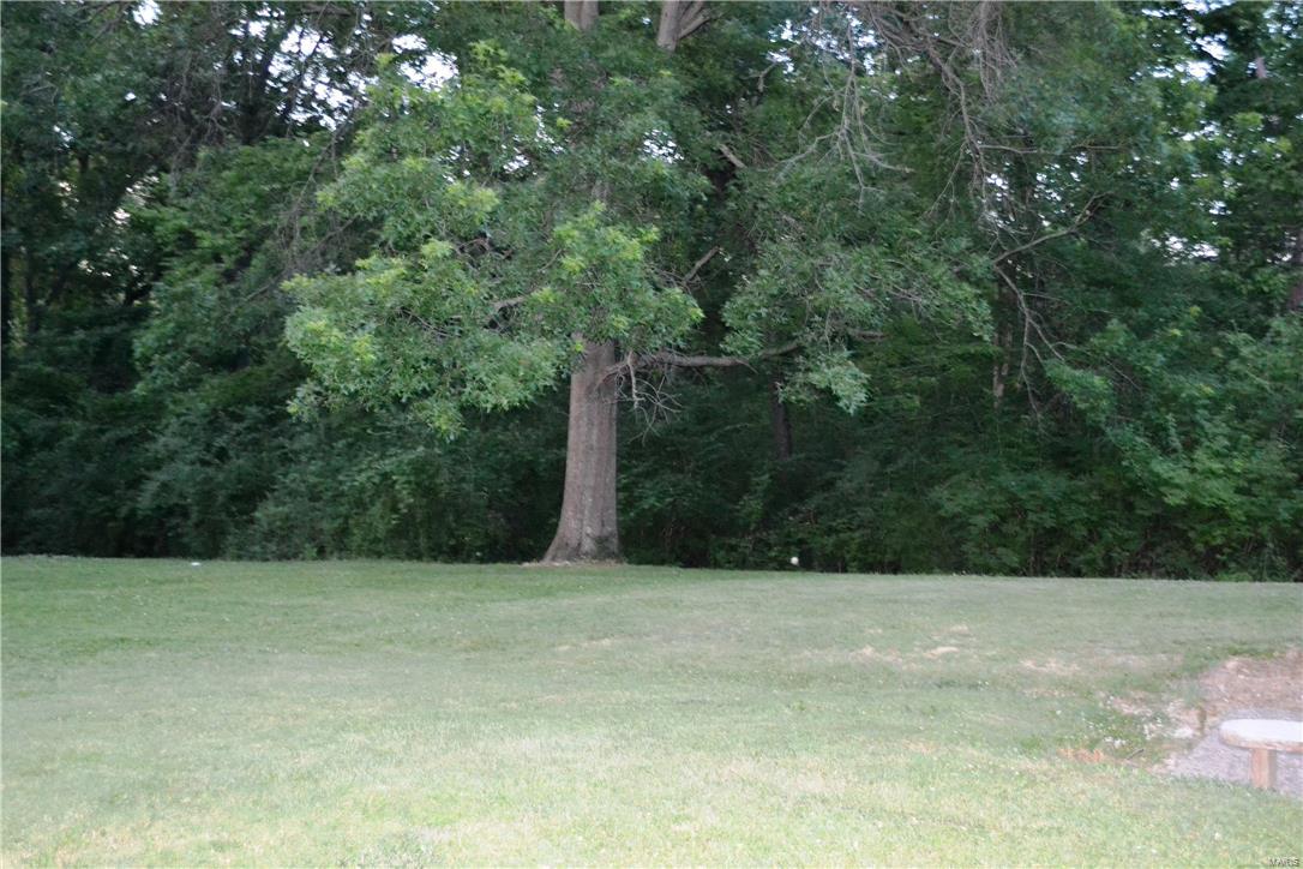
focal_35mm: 42
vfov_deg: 31.9
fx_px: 1520
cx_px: 652
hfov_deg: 46.4
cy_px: 434
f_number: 4.5
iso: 3200
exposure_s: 1/60
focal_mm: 28
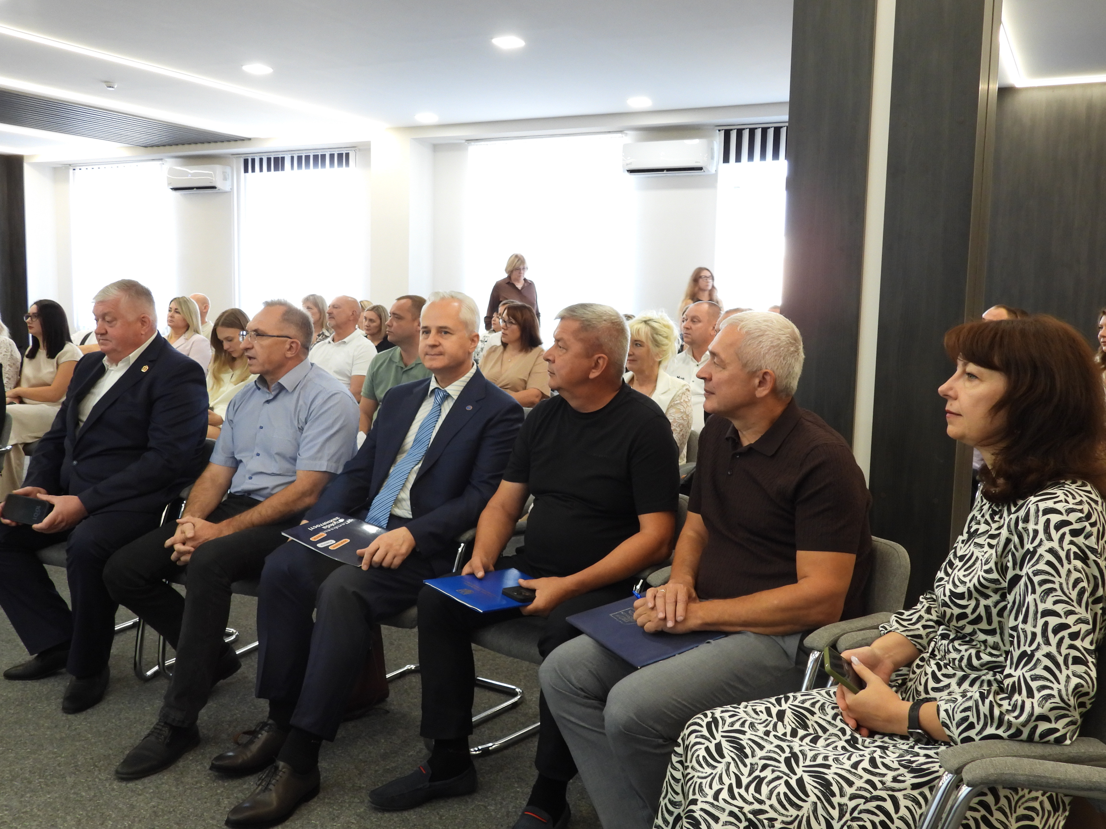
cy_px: 414
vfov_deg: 42.9
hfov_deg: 55.4
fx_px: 1054
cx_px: 553
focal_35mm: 33
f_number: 3.2
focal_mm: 5.9
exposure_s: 1/30
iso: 280
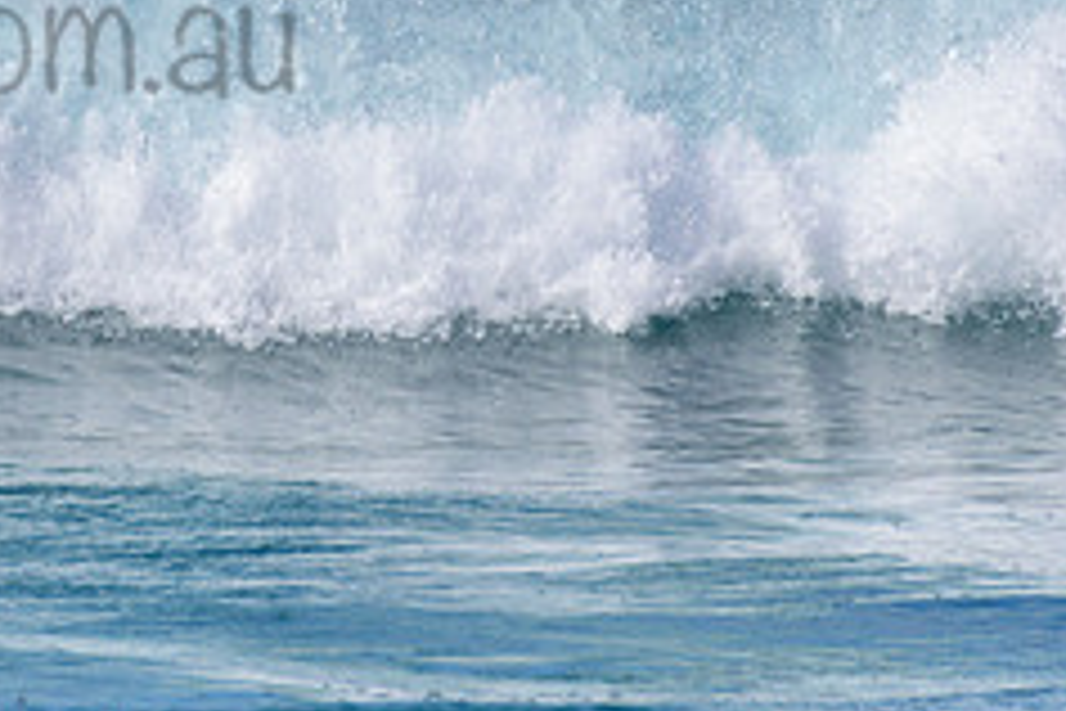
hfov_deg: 1.1
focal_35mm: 1838
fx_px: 54421
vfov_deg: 0.7
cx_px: -180
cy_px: -11
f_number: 5.6
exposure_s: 1/2000
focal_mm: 500
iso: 220
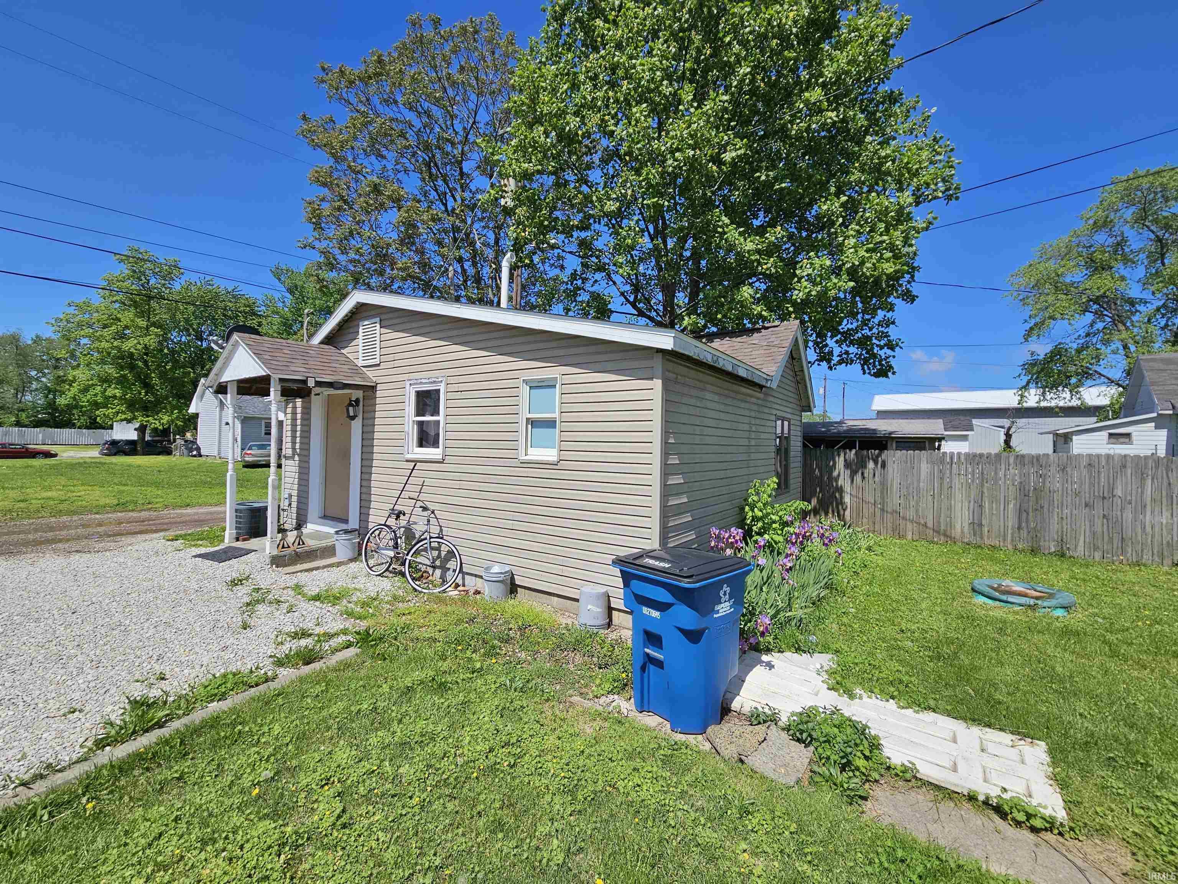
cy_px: 442
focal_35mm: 13
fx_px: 442
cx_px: 589
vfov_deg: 89.9
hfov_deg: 106.2
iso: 50
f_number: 2.2
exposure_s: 1/3177
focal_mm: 2.2
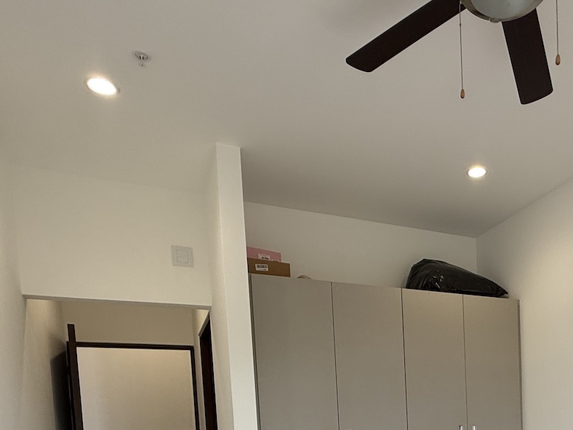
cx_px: 440
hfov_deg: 53.8
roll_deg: +2.1
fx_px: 530
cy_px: 463
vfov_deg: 37.6
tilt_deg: -3.7
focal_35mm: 32
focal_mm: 2.22
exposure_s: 1/120
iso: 125
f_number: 2.2
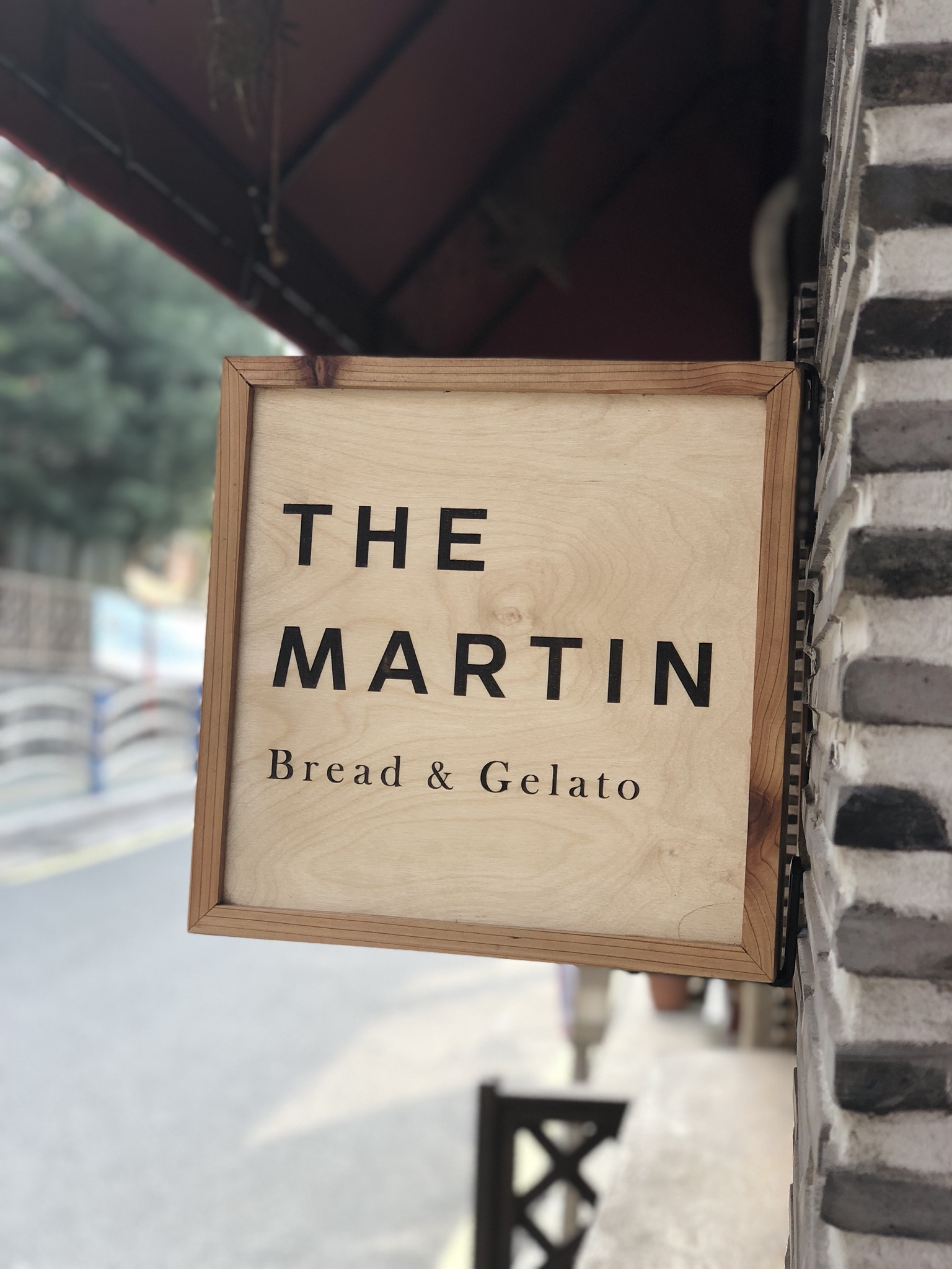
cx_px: 476
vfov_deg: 36.8
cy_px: 634
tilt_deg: +2.0
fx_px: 1907
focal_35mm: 52
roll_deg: -2.8
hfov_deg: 28.0
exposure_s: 1/60
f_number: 2.4
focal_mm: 6
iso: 16
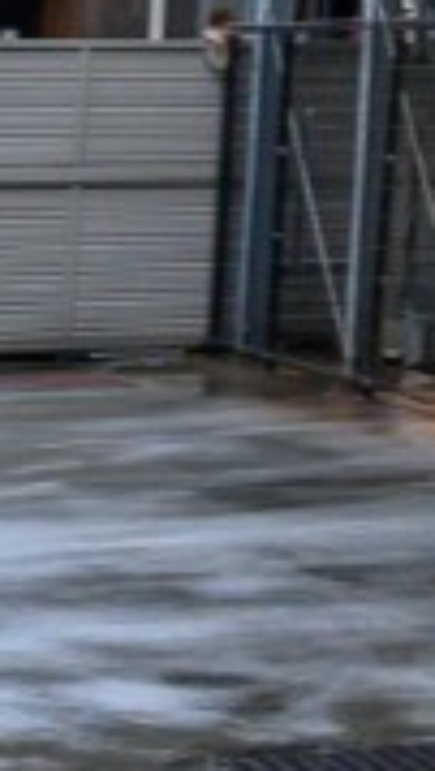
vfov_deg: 10.8
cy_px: -668
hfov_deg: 5.5
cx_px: 1852
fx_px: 3792
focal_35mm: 185
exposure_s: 1/60
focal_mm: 27.5
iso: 1600
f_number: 8
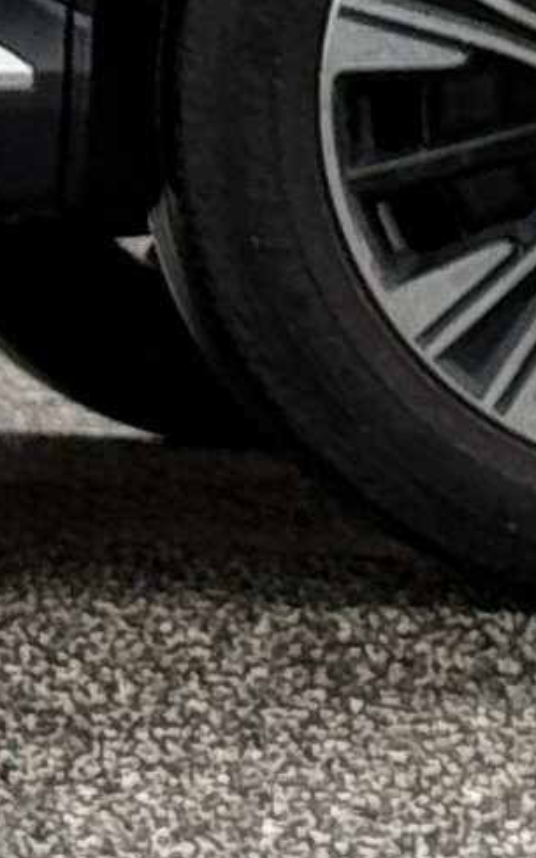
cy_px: -707
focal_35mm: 420
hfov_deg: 3.0
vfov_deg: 4.9
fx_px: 9816
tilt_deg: +1.7
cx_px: -1302
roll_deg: -0.6
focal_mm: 6.76
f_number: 1.78
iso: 64
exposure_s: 1/278
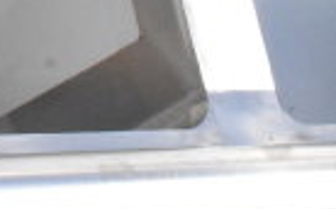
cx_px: -404
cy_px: -215
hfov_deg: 10.9
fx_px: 1549
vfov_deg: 7.4
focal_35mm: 169
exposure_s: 1/2000
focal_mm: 25
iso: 6400
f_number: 22
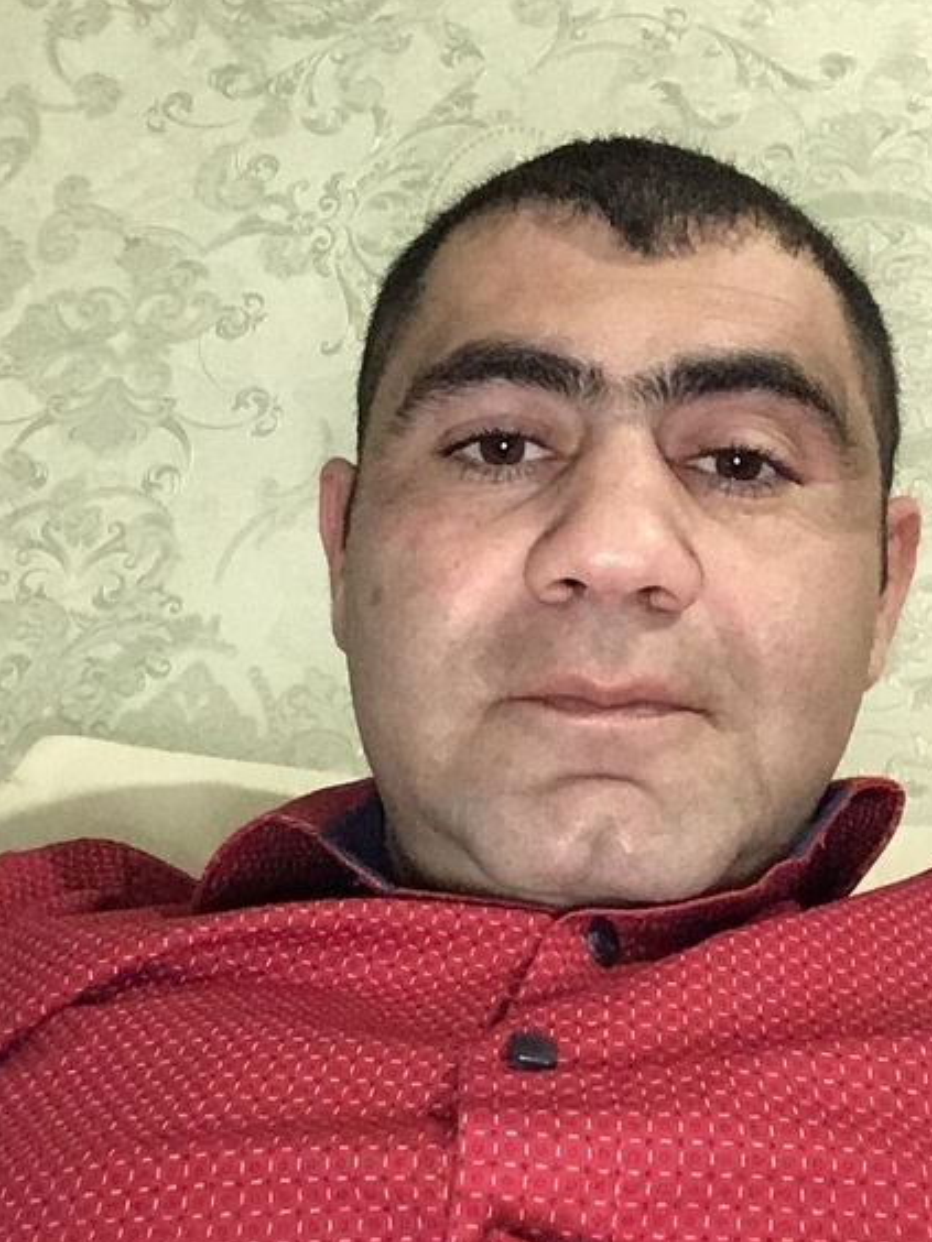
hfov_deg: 32.9
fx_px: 1580
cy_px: 515
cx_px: 478
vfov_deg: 42.8
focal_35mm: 44
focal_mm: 2.15
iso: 1000
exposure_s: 1/20
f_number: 2.4
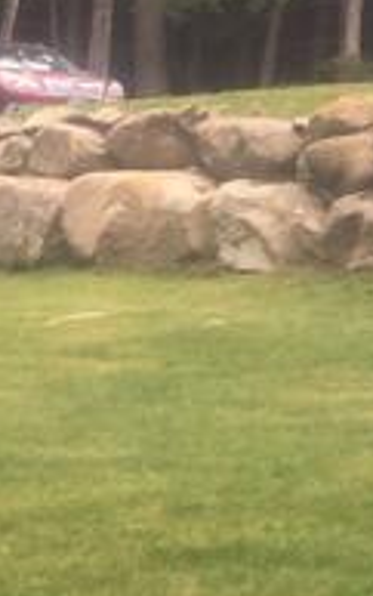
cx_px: 906
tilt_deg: +6.9
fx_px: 2645
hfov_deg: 7.5
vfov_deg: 12.8
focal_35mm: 163
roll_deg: -2.0
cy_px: 161
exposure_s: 1/60
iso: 40
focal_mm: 4.15
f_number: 2.2
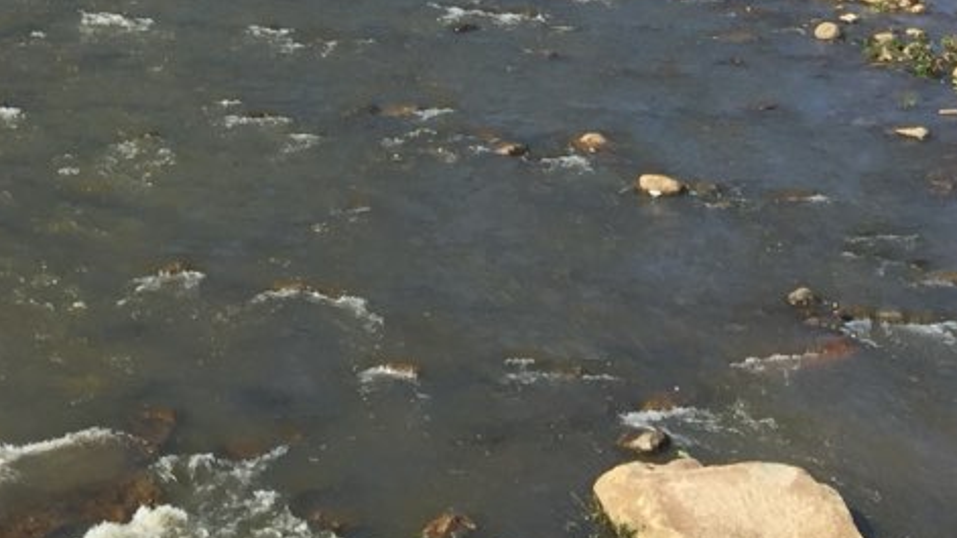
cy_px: -514
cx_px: -91
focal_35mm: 94
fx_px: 2385
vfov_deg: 11.6
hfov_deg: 21.5
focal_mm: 4.15
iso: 32
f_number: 2.2
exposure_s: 1/1099
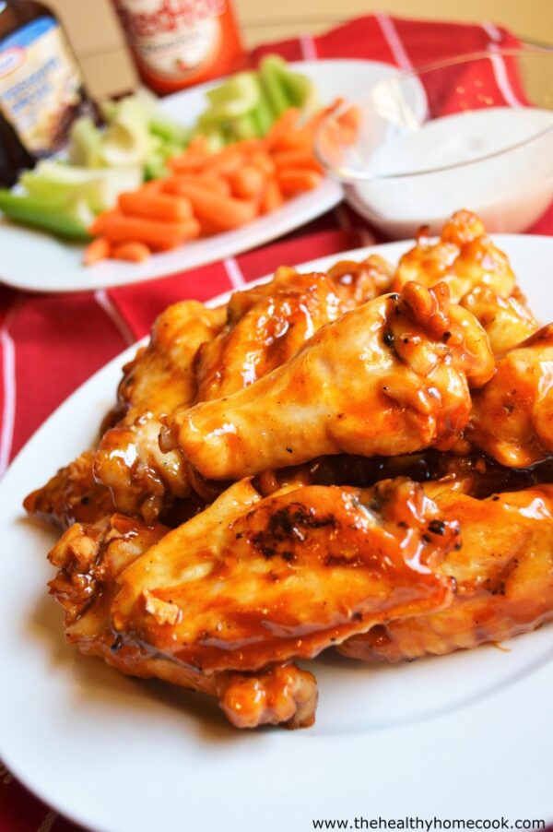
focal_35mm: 42
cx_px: 276
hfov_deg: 31.8
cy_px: 416
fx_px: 969
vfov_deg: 46.4
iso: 400
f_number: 4.5
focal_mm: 28
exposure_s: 1/60
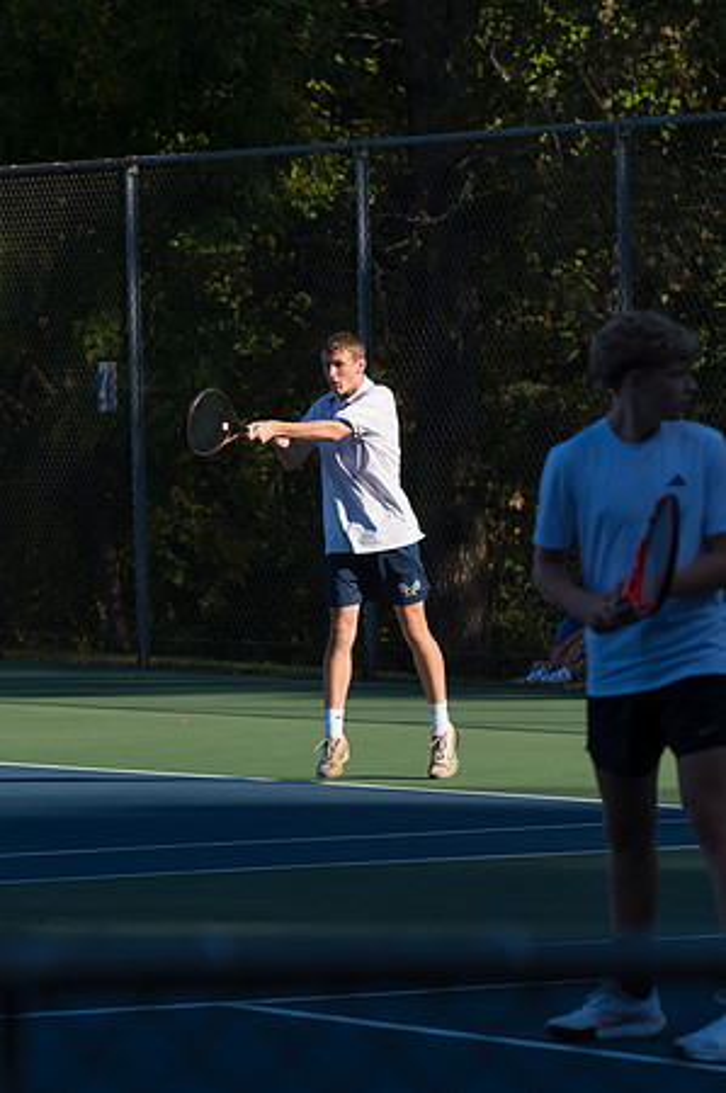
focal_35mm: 270
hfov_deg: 5.1
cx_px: 363
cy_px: 546
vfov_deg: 7.6
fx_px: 8186
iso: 320
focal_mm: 180
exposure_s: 1/1600
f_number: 5.6
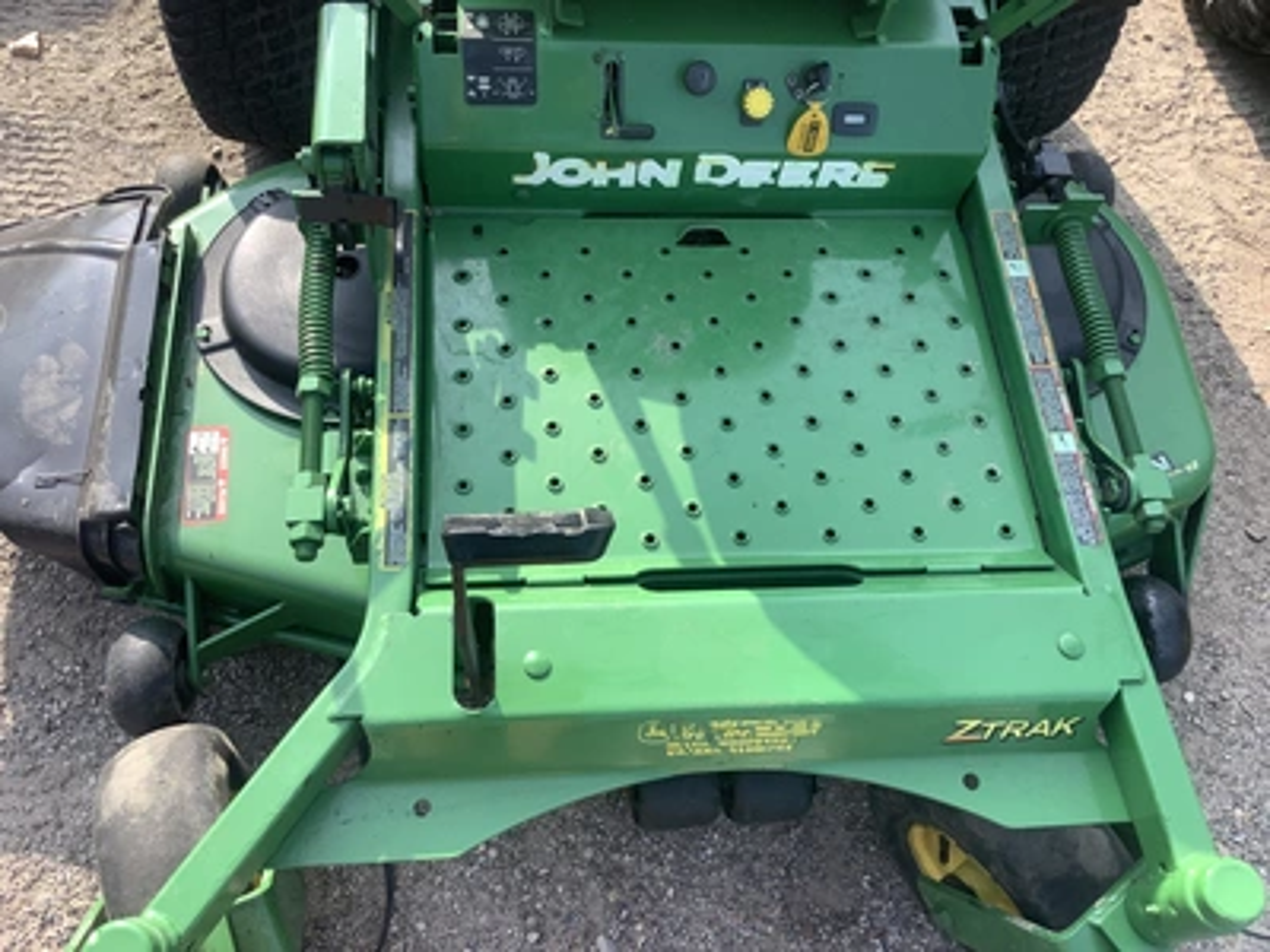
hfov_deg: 58.4
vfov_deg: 45.4
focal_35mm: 31
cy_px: 476
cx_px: 635
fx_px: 1137
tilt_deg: -64.2
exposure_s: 1/299
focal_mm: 3.3
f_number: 2.4
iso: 25
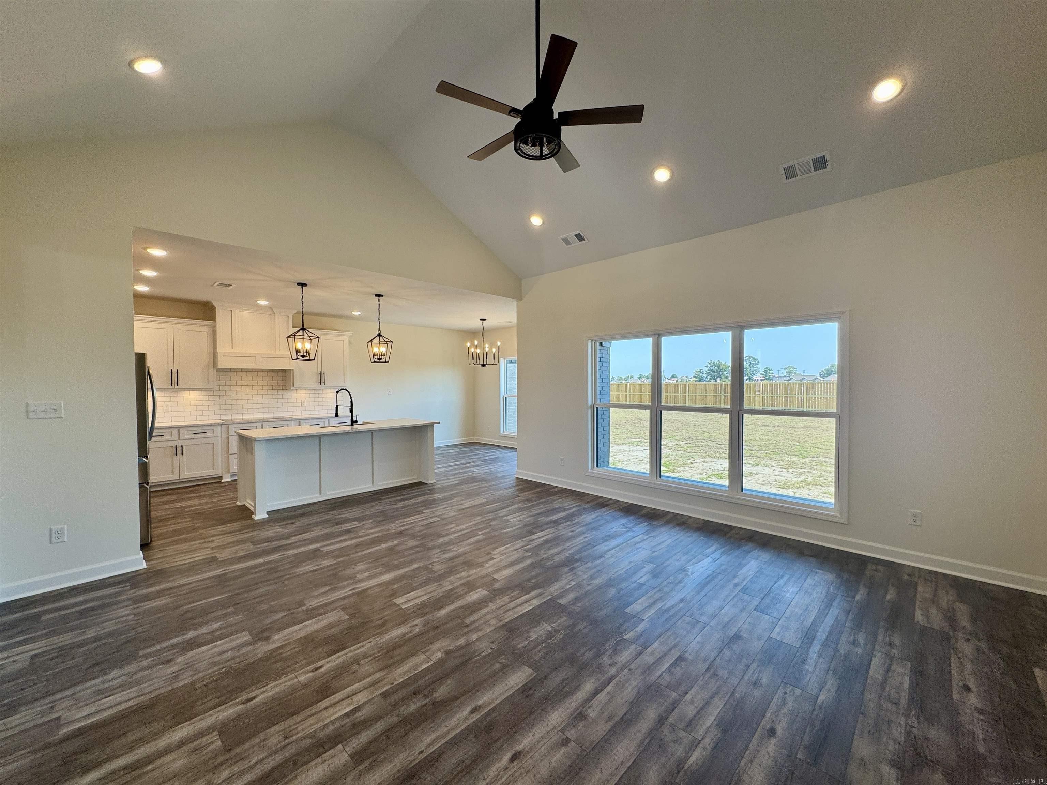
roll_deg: +0.0
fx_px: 423
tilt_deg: -1.9
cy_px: 392
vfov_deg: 85.7
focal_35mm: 14
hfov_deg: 102.1
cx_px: 524
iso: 40
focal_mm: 2.22
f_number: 2.2
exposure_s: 1/147
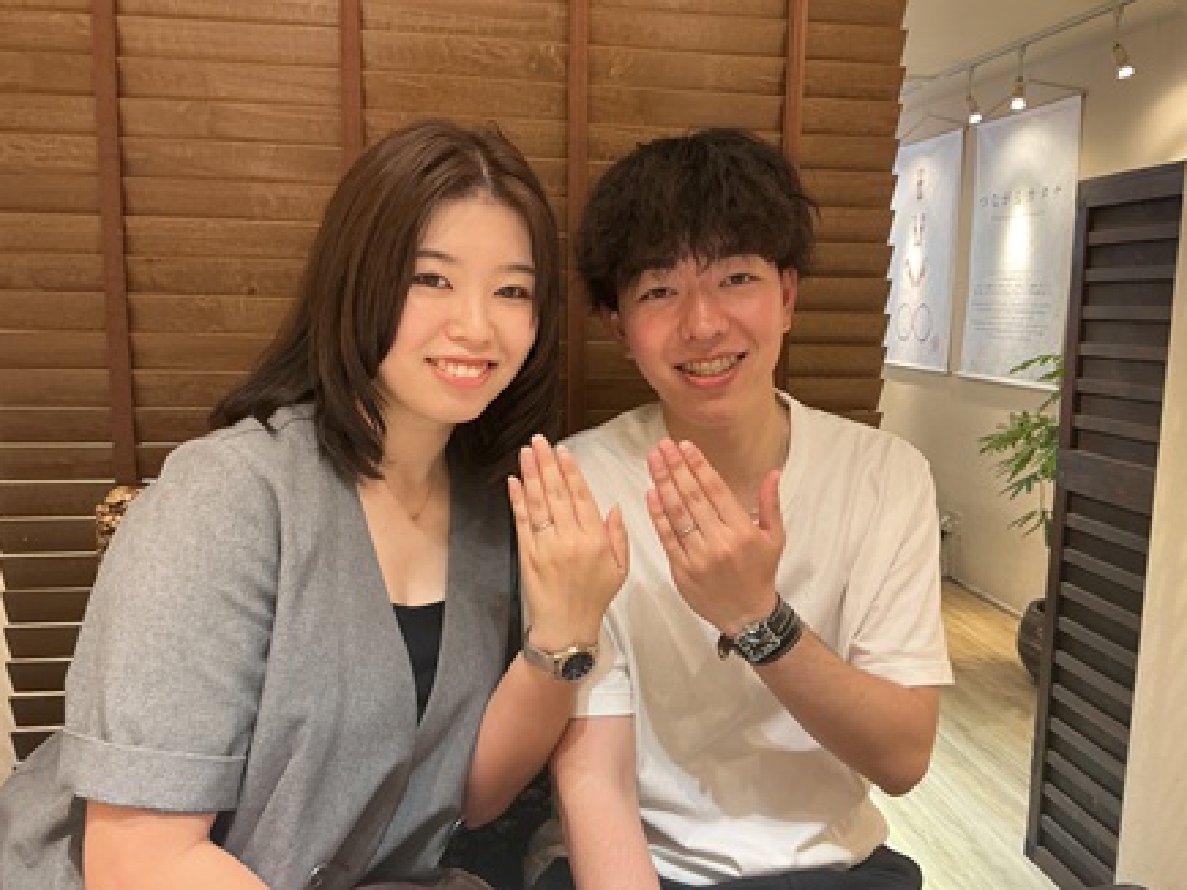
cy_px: 449
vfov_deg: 46.8
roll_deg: -0.7
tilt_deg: -8.7
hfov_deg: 60.0
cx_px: 611
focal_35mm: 30
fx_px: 1028
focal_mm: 3
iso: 100
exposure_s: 1/60
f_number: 1.8
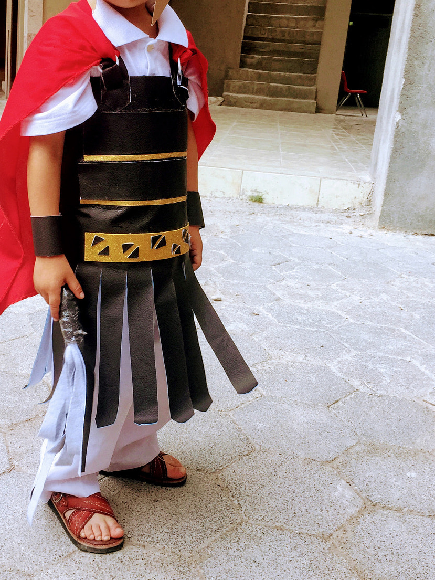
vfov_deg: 44.6
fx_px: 704
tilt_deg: -11.5
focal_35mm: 42
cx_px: 138
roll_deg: -3.5
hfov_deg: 34.0
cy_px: 236
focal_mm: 4.15
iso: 32
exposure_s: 1/124
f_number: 2.2
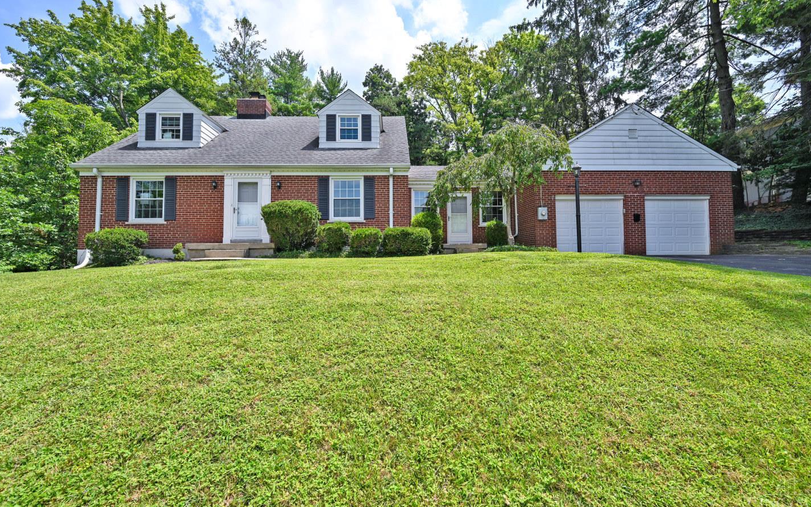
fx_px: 332
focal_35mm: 15
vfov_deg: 74.7
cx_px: 409
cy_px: 238
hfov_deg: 101.5
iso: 100
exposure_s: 1/320
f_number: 6.3
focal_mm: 14
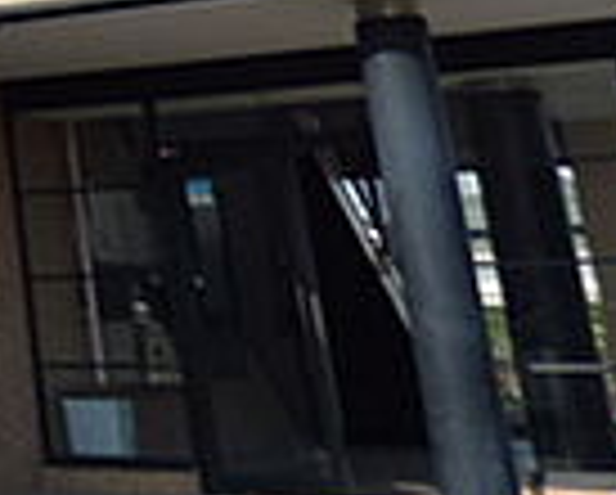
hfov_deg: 16.2
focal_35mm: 91
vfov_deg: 15.3
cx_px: -616
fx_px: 1661
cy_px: -310
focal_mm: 3.58
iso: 100
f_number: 2.8
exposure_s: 1/1000
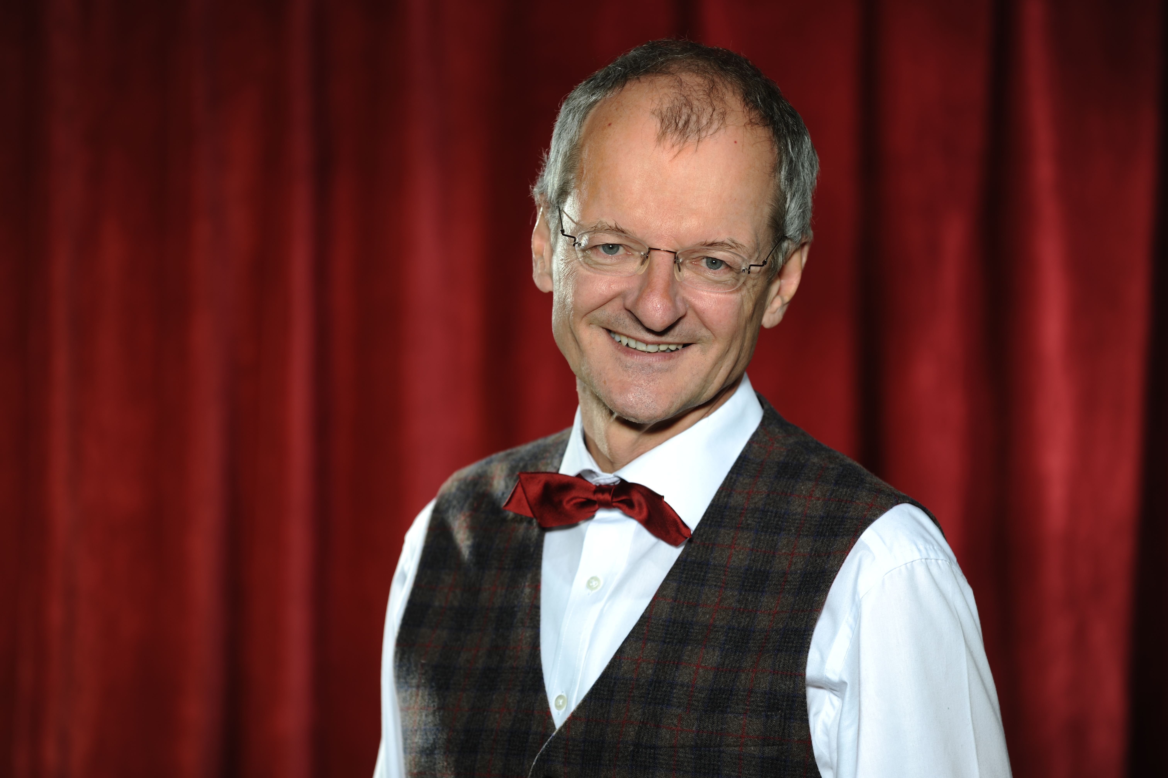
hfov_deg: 10.3
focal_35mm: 200
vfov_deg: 6.9
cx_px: 584
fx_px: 6488
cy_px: 389
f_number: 4
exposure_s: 1/180
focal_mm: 200
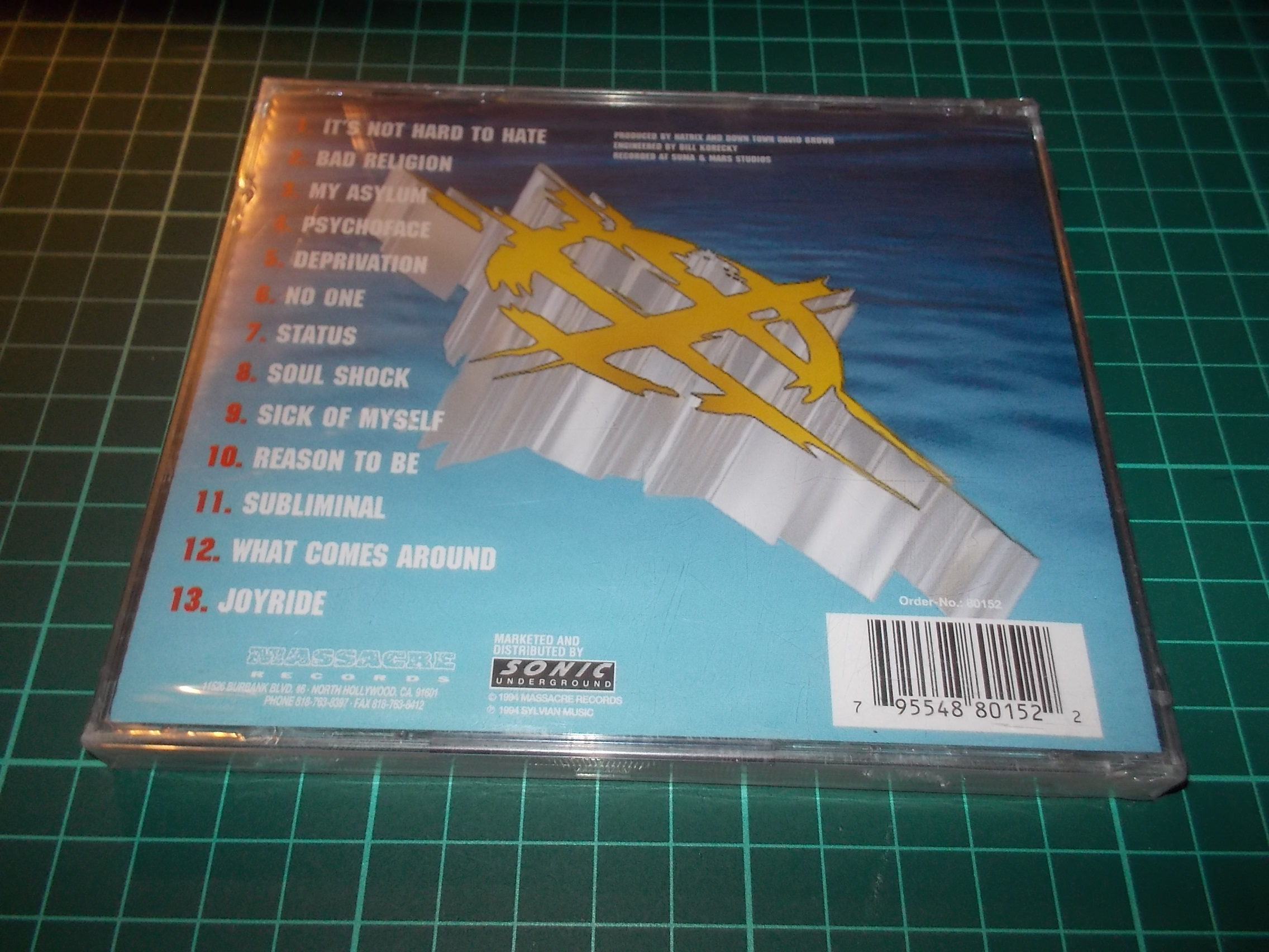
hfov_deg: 61.7
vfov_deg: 48.2
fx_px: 1063
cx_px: 634
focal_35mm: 29
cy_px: 476
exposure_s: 1/30
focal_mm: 4.1
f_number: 3.3
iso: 200
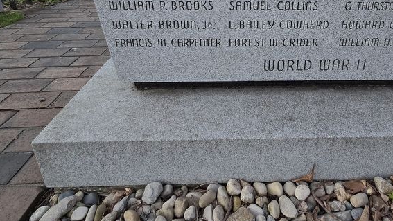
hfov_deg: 84.6
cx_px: 251
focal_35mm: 20
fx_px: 208
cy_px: 16
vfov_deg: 48.9
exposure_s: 1/769
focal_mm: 2.2
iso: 125
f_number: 2.2
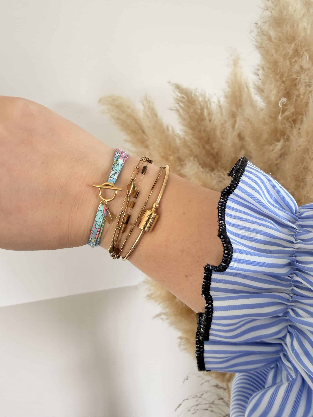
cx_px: 156
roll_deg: +2.1
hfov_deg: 56.8
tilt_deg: -13.4
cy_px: 208
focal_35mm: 24
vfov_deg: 71.6
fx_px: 289
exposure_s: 1/100
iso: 250
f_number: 2.2
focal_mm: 2.22
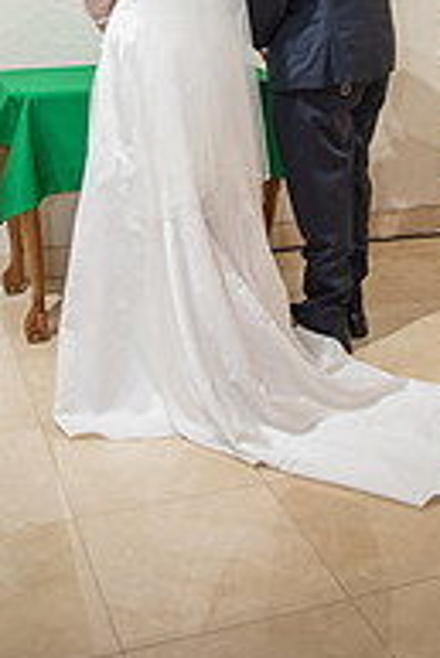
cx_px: 239
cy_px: -82
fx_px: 1025
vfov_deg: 31.3
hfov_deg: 24.2
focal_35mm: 56
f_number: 2.8
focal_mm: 24
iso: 1000
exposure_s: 1/160
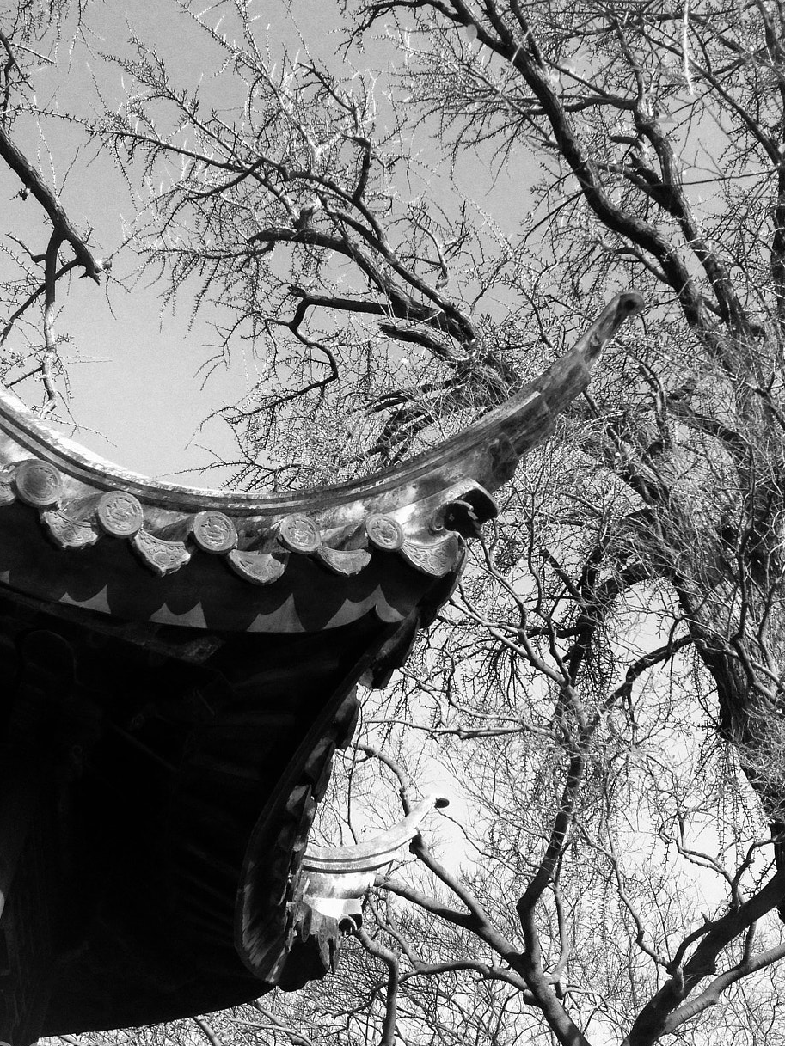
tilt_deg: +45.9
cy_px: 486
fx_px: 1391
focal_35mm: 46
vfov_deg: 41.2
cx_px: 412
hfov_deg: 31.5
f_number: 2.4
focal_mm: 4.28
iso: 50
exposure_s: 1/445
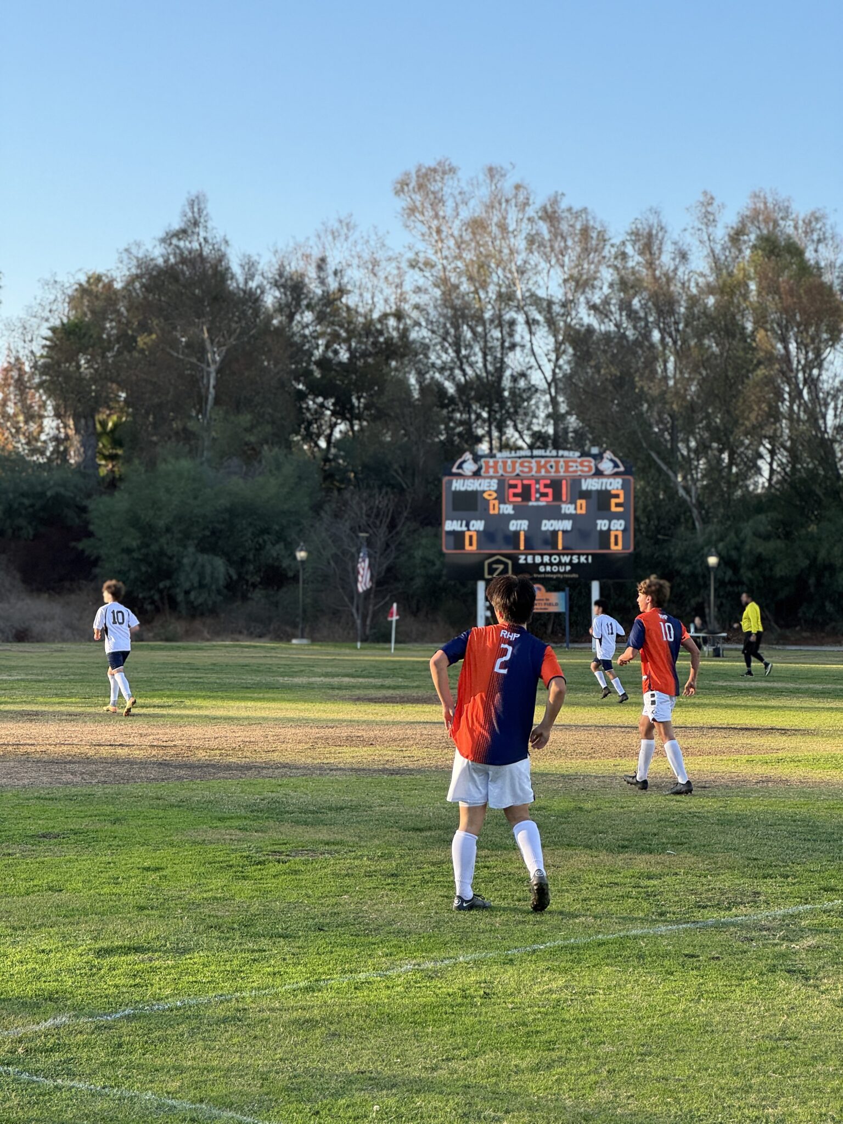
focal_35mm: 77
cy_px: 562
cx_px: 422
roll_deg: -0.2
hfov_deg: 19.1
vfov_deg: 25.3
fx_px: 2500
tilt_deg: +3.3
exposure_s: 1/195
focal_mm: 9
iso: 25
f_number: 2.8
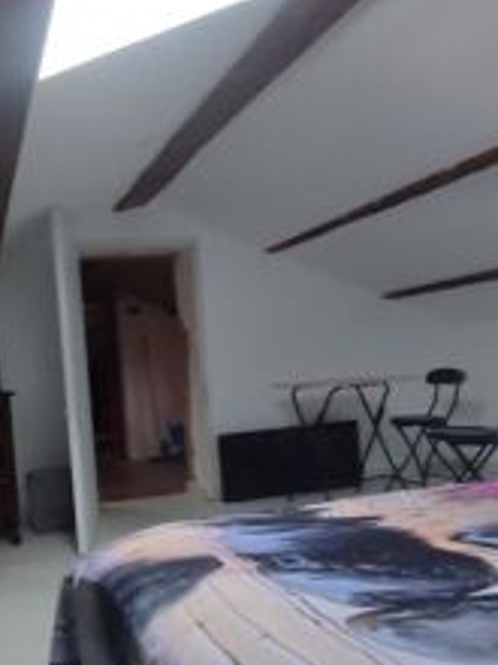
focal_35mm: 31
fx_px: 595
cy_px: 411
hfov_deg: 43.0
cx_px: 88
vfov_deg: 57.7
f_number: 2.2
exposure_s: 1/33
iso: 233
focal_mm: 1.65
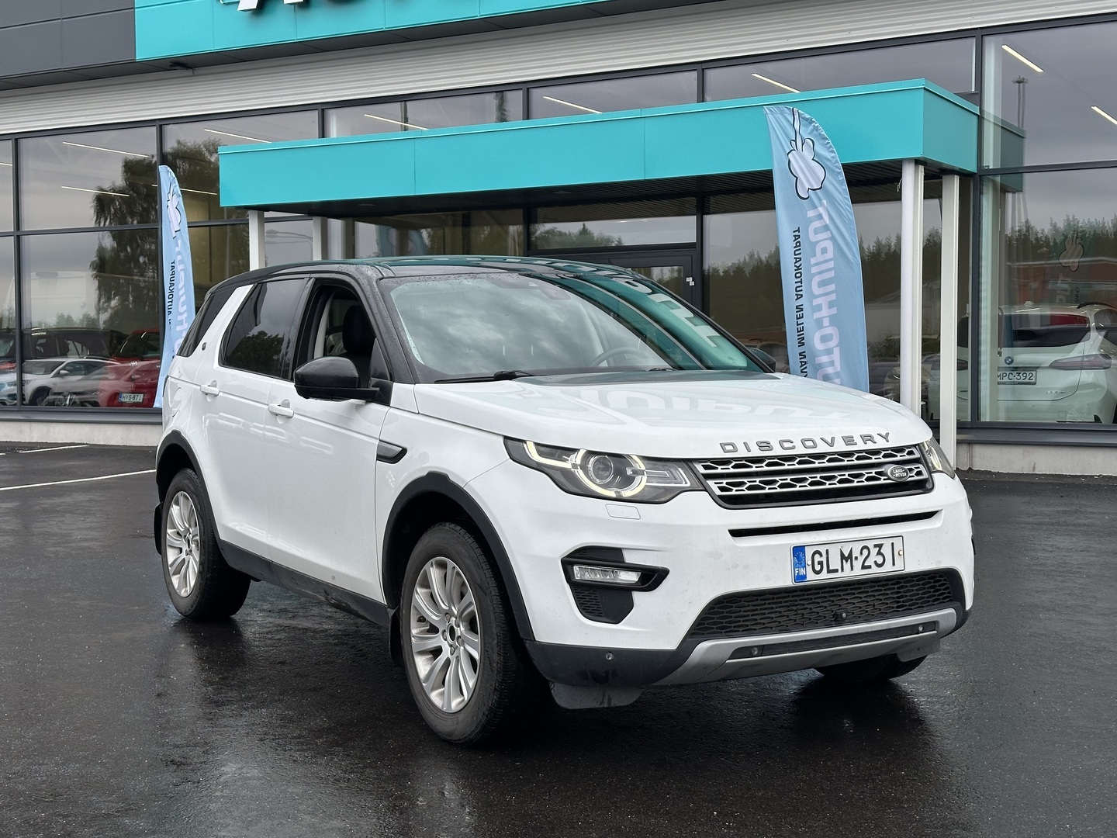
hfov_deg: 39.7
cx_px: 558
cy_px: 419
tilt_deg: -1.3
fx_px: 1549
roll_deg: +0.4
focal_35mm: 48
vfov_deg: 30.3
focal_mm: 6.86
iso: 64
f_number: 1.78
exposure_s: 1/1000
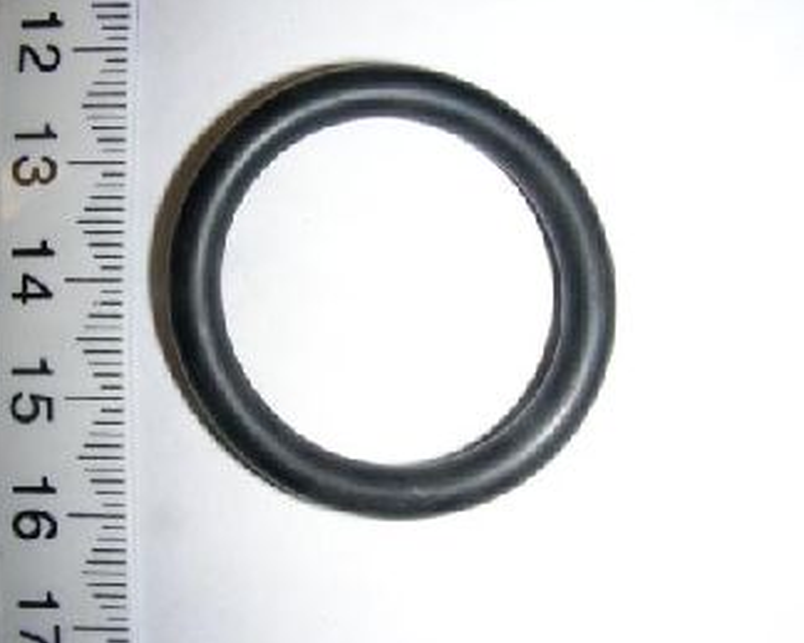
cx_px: 375
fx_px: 952
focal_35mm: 40
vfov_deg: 37.3
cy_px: 320
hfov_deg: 45.8
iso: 50
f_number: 6.8
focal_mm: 6.3
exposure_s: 1/60.1
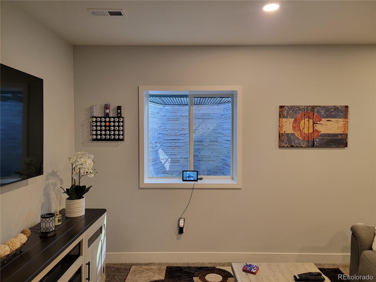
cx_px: 188
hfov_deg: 71.6
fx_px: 261
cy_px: 141
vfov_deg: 56.8
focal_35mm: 24
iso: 200
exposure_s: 1/60
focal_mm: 6.7
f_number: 1.8
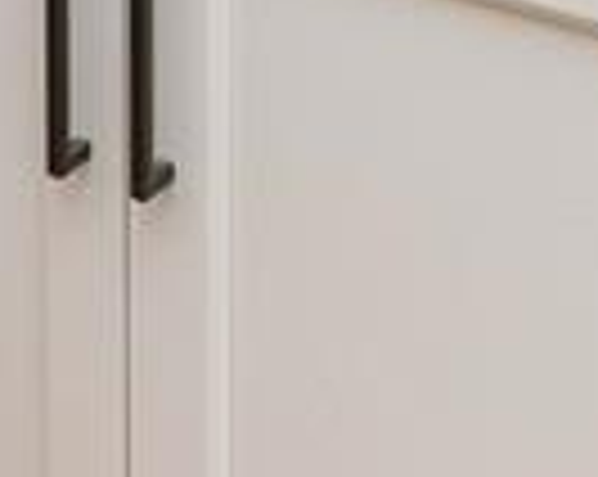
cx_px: 306
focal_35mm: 116
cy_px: -716
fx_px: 2050
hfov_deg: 16.6
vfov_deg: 10.9
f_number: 5.6
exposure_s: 1/60
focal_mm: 16
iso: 400
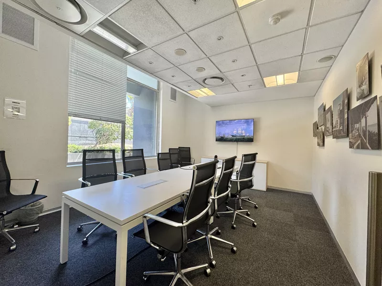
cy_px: 143
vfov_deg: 85.7
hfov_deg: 102.1
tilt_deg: -0.1
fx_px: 154
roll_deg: -1.7
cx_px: 191
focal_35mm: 14
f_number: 2.2
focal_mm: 2.22
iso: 125
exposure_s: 1/120
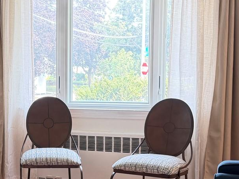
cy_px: 109
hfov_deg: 23.5
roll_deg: +1.0
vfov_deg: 18.2
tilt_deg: -4.3
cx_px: 22
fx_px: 559
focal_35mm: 81
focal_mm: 6.76
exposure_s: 1/60
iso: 160
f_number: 1.78
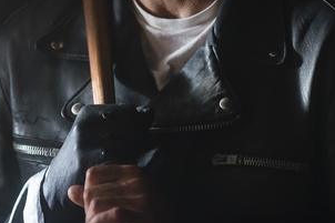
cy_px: -18
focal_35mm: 290
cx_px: 150
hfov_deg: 7.1
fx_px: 2697
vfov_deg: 4.7
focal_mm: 125
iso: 1000
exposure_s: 1/200
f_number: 2.8
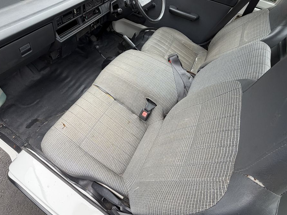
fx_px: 166
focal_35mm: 20
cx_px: 134
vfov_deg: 65.1
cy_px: 82
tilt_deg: -52.5
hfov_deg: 81.6
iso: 64
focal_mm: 2.22
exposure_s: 1/121
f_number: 2.2
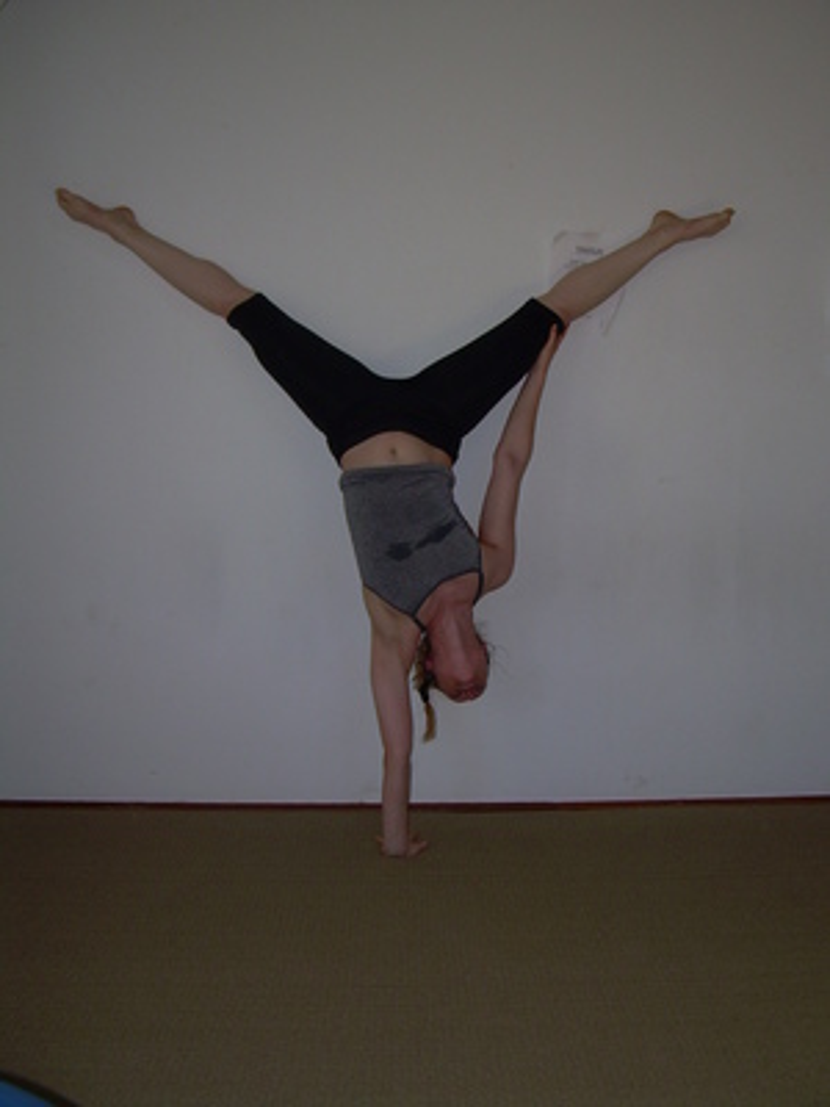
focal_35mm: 38
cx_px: 415
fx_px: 1215
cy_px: 554
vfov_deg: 49.0
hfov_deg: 37.7
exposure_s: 1/60
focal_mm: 6.3
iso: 50
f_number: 2.8
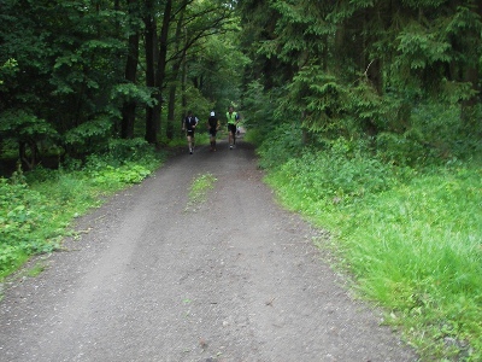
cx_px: 241
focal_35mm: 38
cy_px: 181
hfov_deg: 49.0
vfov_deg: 37.7
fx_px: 529
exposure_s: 1/30
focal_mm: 6.3
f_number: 3.3
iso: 64
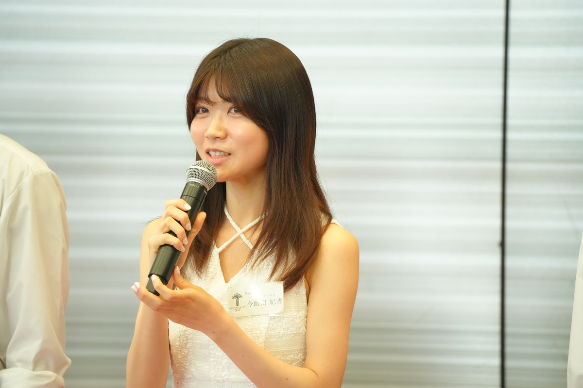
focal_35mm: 500
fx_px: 8097
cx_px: 292
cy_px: 194
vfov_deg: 2.7
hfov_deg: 4.1
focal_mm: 500
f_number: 6.7
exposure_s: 1/100
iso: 6400
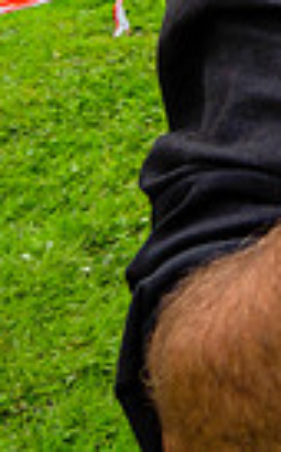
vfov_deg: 17.7
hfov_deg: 9.7
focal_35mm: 108
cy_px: -183
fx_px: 1330
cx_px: 803
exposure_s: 1/640
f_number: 4
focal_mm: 12
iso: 200
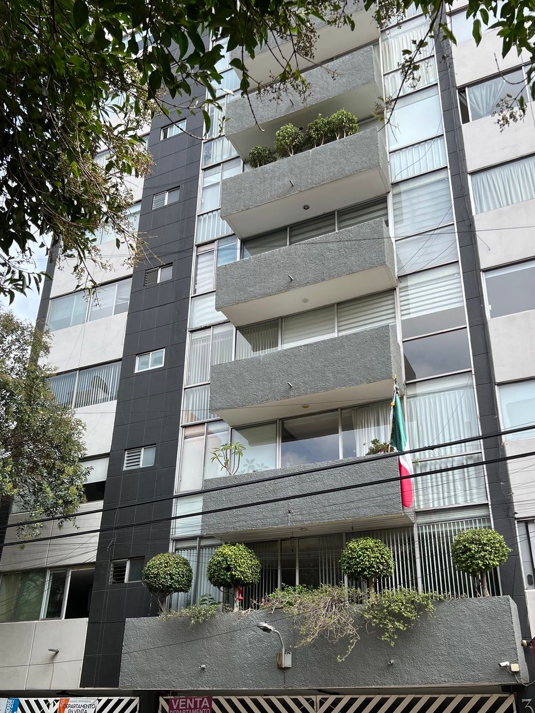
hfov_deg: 42.9
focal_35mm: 33
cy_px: 429
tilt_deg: +25.1
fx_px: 680
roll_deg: -1.5
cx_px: 259
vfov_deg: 55.0
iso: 50
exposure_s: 1/1252
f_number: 1.5
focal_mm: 5.7
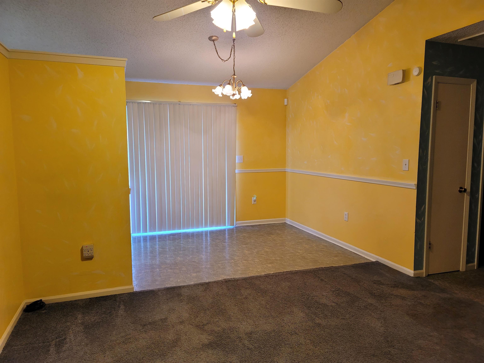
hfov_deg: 69.4
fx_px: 350
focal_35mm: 25
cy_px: 182
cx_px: 242
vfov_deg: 54.9
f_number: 1.8
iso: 320
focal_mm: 7
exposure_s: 1/120
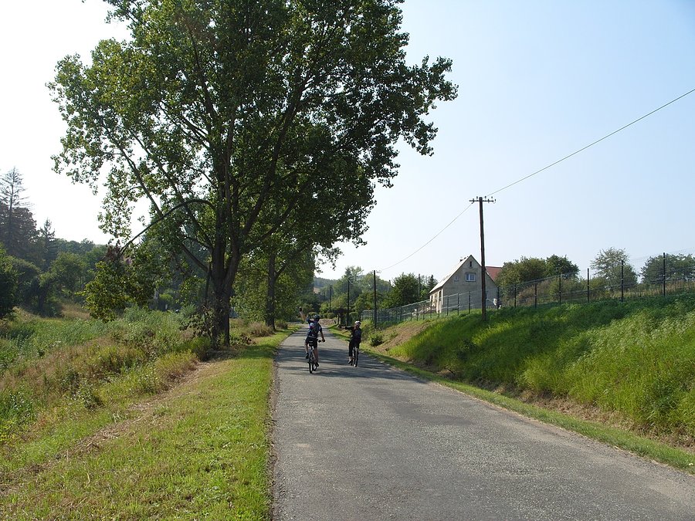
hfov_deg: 52.6
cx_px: 348
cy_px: 260
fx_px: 703
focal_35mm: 35
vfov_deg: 40.7
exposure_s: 1/350
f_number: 6.3
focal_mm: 7.8
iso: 80
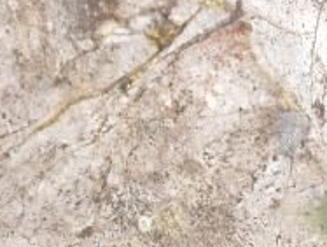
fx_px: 11310
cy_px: 351
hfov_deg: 1.7
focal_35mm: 1195
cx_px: 226
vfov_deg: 1.2
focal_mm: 140
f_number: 7.1
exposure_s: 1/800
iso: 200
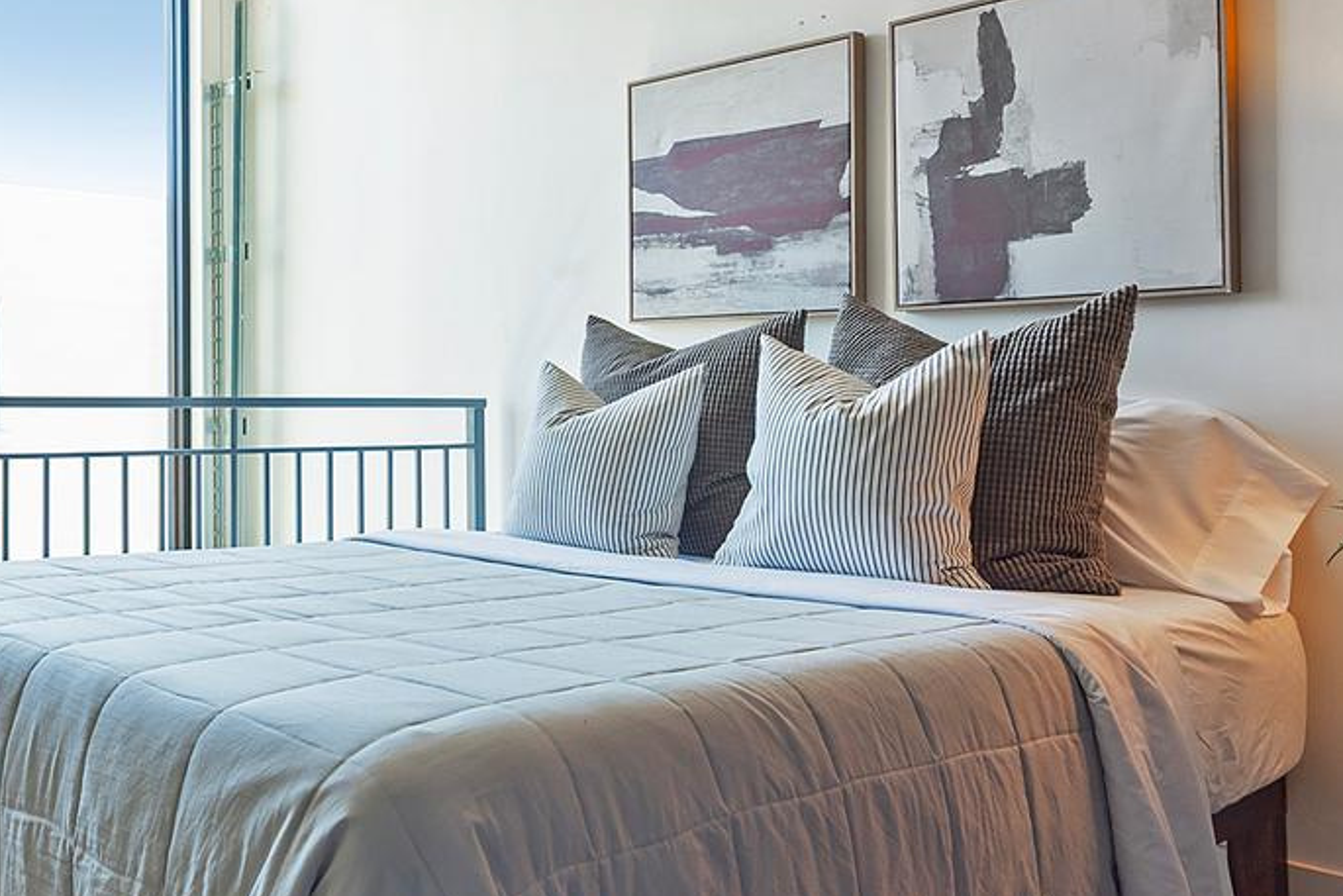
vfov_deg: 37.8
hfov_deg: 51.9
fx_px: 1306
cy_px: 398
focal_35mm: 35
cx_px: 327
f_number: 7.1
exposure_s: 1/15
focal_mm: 16
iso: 160
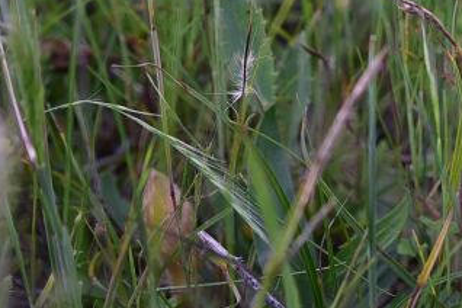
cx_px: 500
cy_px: -198
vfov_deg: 10.0
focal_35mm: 131
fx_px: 1681
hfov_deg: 15.3
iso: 200
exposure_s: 1/125
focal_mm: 32
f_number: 5
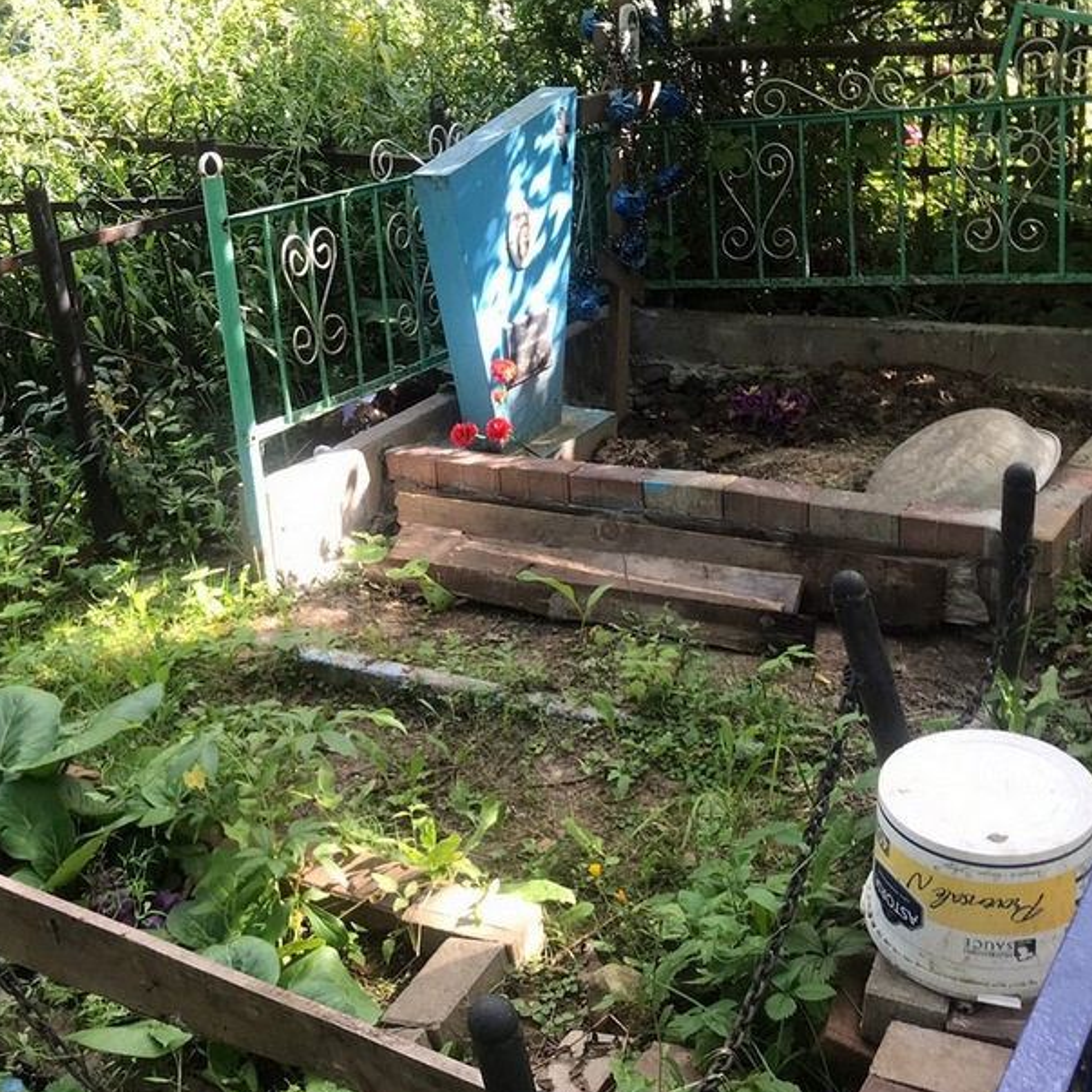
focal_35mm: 42
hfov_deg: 39.8
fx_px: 1499
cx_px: 429
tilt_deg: -20.1
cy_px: 540
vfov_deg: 40.0
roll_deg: +2.0
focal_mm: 3.99
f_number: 1.8
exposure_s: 1/100
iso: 20
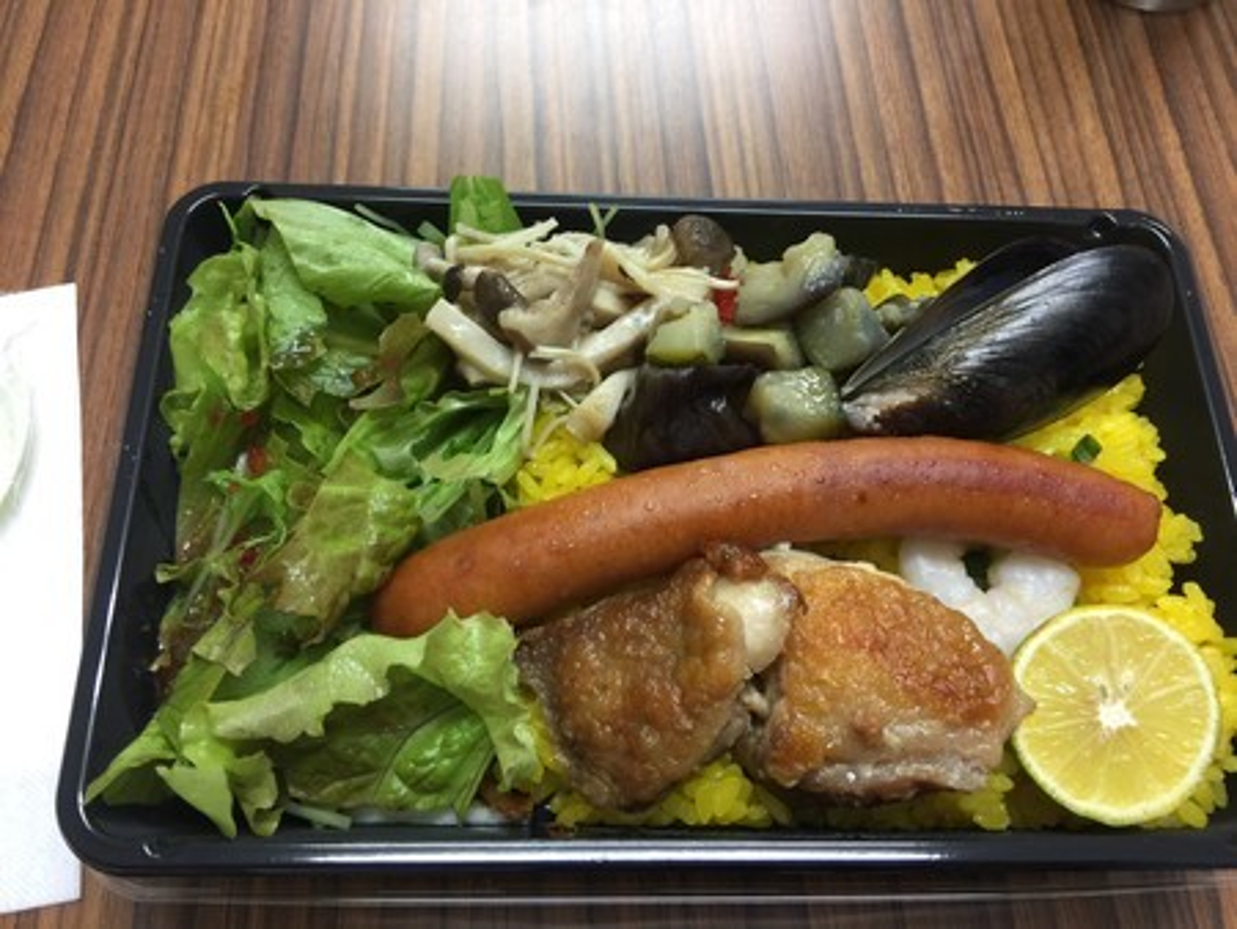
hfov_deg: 61.6
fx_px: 1037
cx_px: 618
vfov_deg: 48.3
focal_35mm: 29
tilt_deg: -64.8
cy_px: 464
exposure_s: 1/15
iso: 40
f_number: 2.2
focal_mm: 4.15
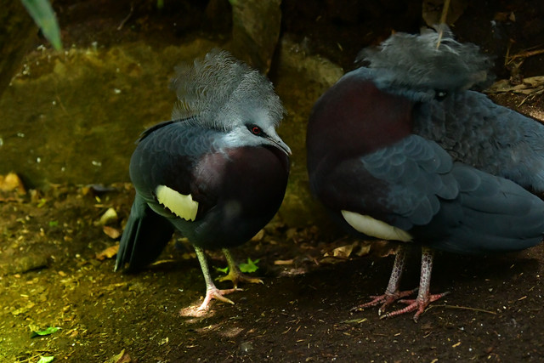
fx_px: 2116
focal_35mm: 140
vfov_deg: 9.8
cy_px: 182
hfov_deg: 14.7
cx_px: 272
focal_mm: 70
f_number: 2.8
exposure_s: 1/1000
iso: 4000
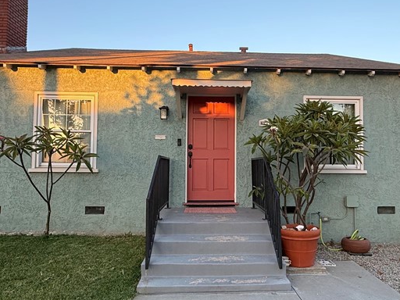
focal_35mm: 28
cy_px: 153
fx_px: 324
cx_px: 223
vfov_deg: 49.7
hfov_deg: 63.2
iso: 64
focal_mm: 2.22
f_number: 2.2
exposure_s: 1/134
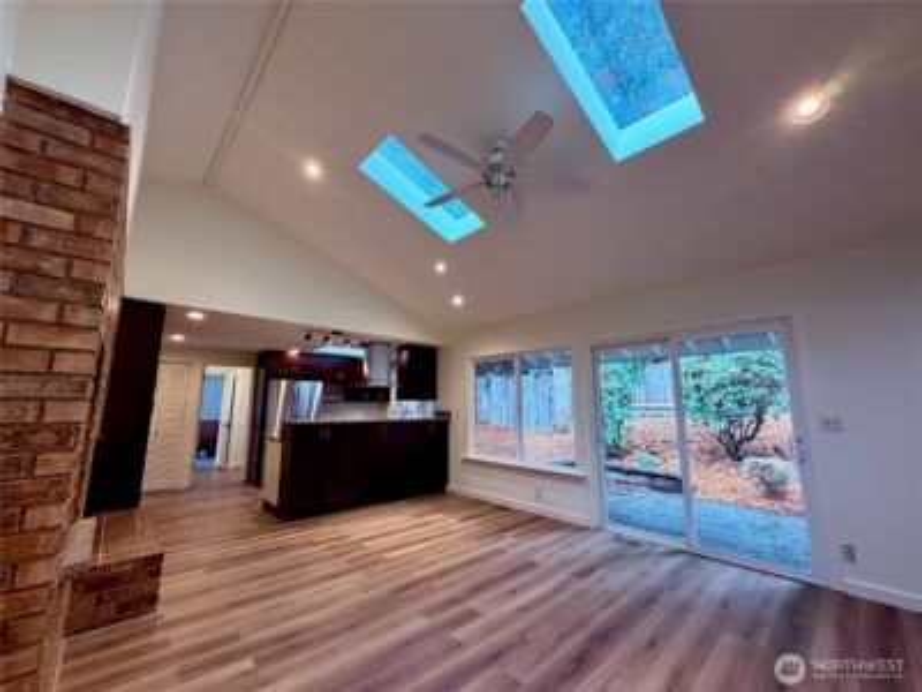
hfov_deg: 102.1
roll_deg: +0.1
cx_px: 461
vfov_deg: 85.7
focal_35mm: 14
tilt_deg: +10.1
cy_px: 346
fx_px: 373
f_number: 2.2
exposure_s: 1/120
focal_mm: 2.22
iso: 250
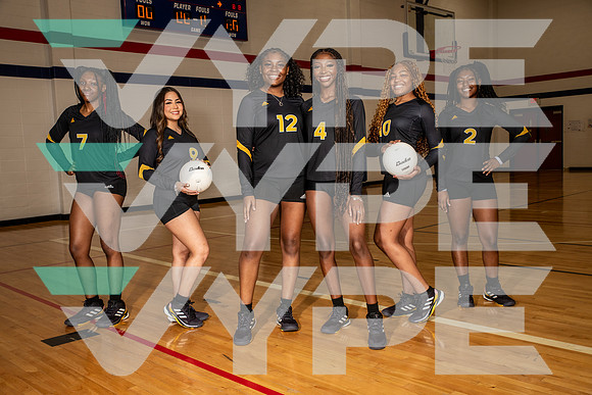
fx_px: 576
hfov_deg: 54.4
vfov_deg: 37.9
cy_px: 198
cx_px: 296
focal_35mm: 35
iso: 320
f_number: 7.1
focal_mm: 35
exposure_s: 1/250
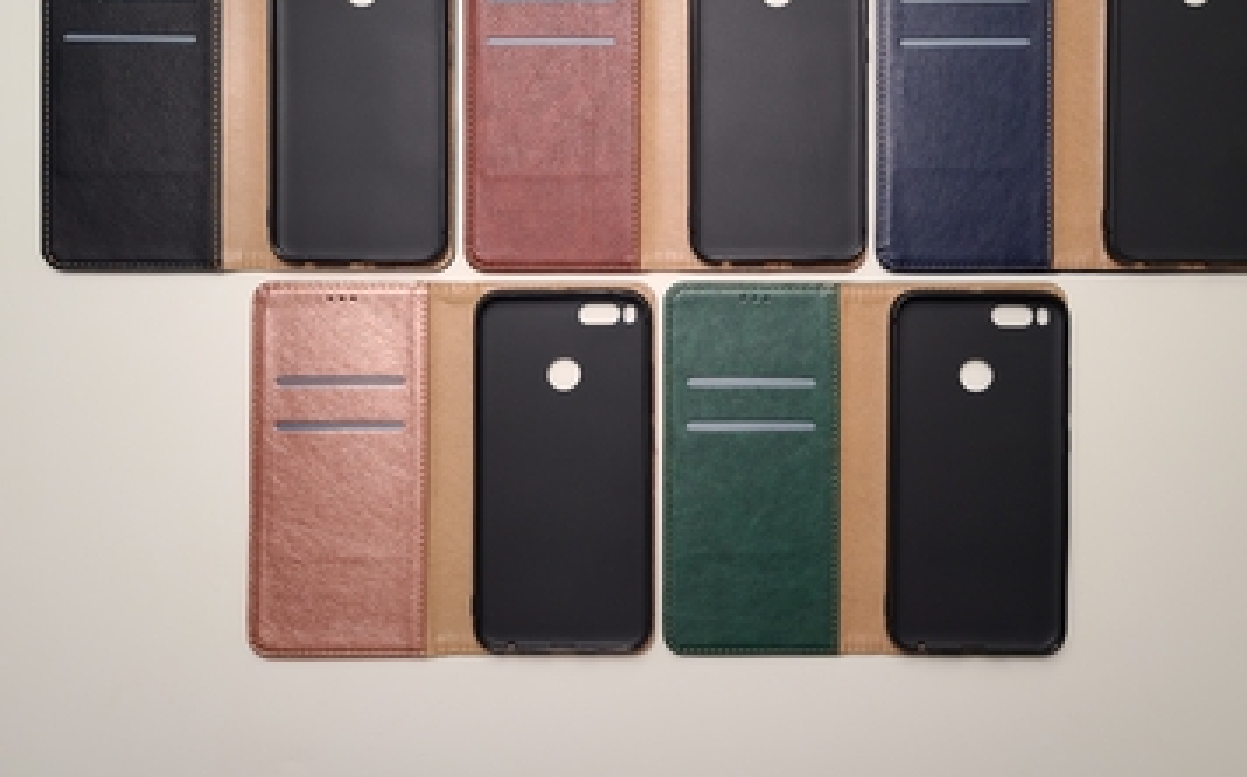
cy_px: 270
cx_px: 659
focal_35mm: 31
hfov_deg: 61.2
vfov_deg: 40.1
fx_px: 1053
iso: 50
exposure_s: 1/50
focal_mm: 5.4
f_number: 1.8
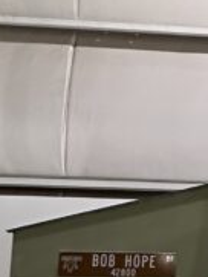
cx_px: 563
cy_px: 360
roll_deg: +0.9
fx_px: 632
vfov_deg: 22.2
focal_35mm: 79
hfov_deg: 12.4
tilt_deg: +6.0
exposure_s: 1/60
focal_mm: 2.22
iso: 200
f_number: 2.2
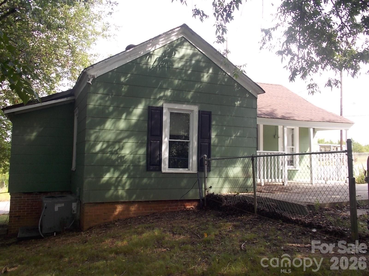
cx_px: 184
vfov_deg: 46.8
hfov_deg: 60.0
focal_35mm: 30
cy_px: 138
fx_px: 320
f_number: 3.3
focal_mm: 5.3
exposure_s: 1/100
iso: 80
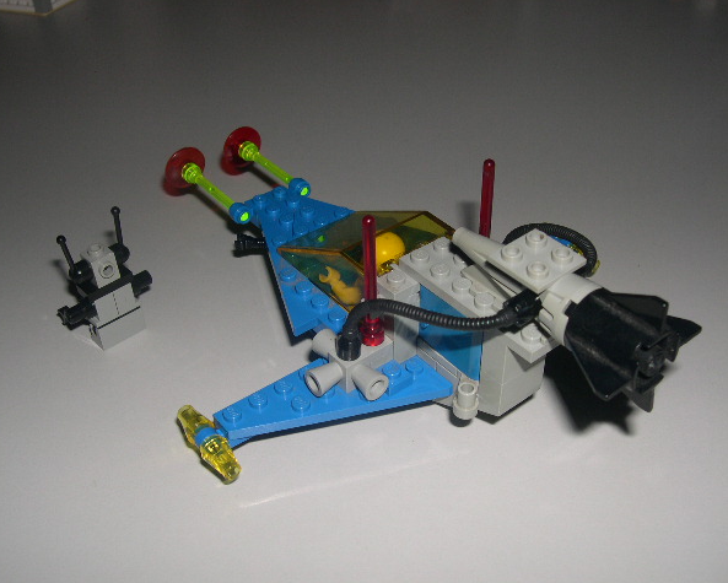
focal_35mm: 40
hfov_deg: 45.8
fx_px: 862
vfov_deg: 37.4
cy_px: 290
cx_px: 360
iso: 100
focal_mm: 8
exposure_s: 1/60
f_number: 7.6
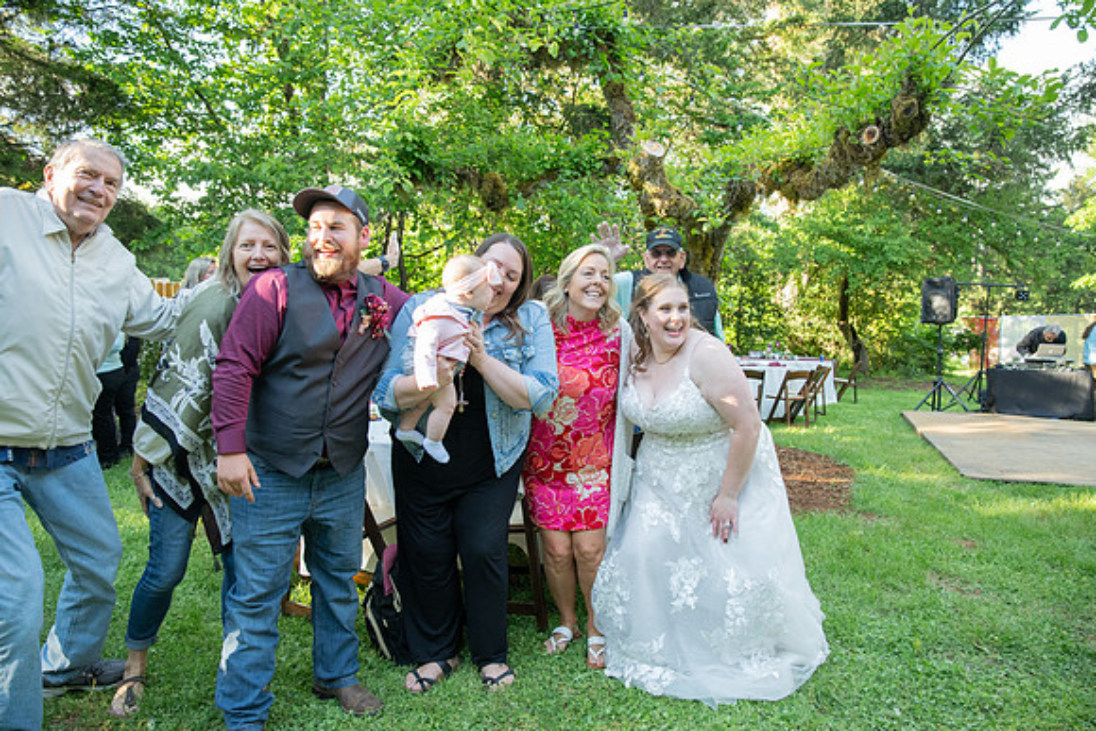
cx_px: 548
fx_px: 731
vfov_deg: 53.2
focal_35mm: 24
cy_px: 366
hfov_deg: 73.7
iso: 1250
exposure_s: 1/320
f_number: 4
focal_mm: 24
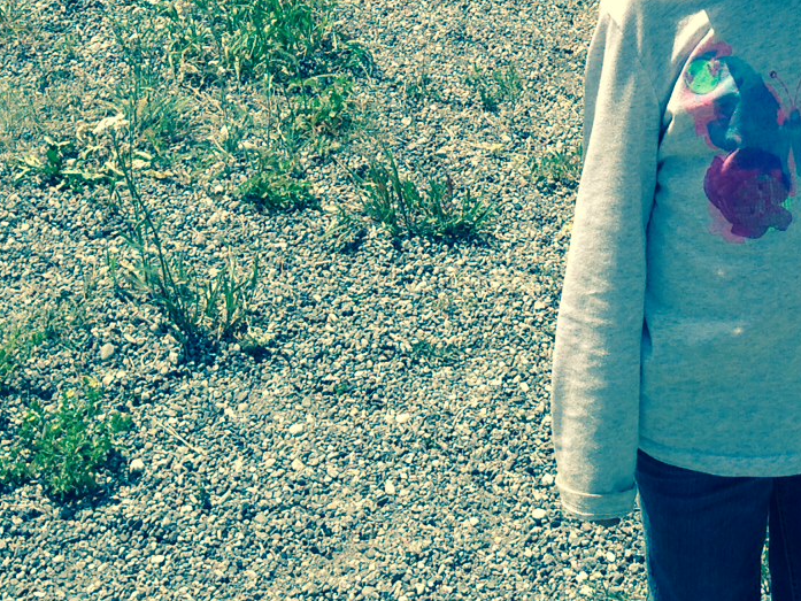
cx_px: 622
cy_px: -206
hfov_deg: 20.0
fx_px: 2245
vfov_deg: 14.5
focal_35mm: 97
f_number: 2.4
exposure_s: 1/1205
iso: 50
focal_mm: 4.12
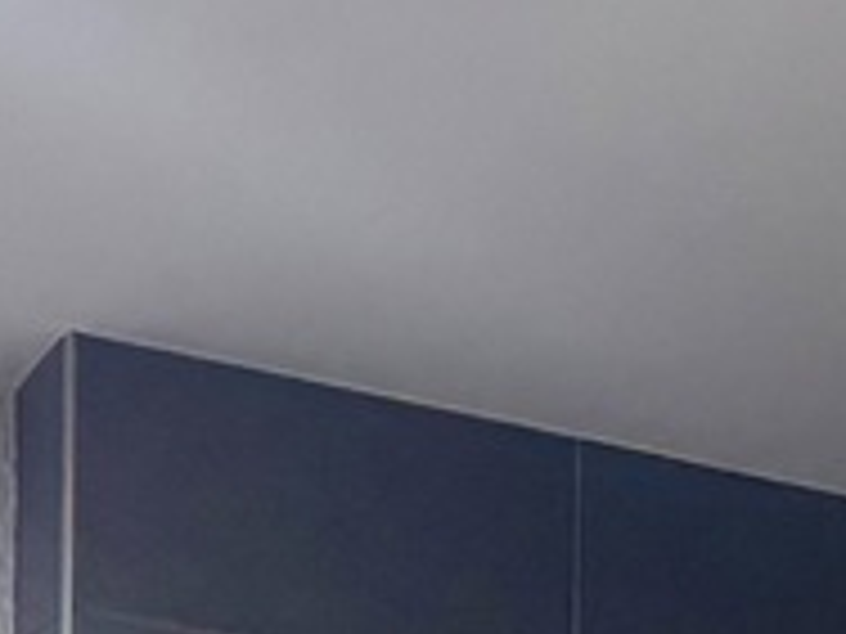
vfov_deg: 6.7
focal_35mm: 184
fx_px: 4497
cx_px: 1395
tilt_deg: -4.3
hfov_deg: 10.3
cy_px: 2379
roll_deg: -1.6
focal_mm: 6.76
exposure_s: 1/120
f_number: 1.78
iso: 200
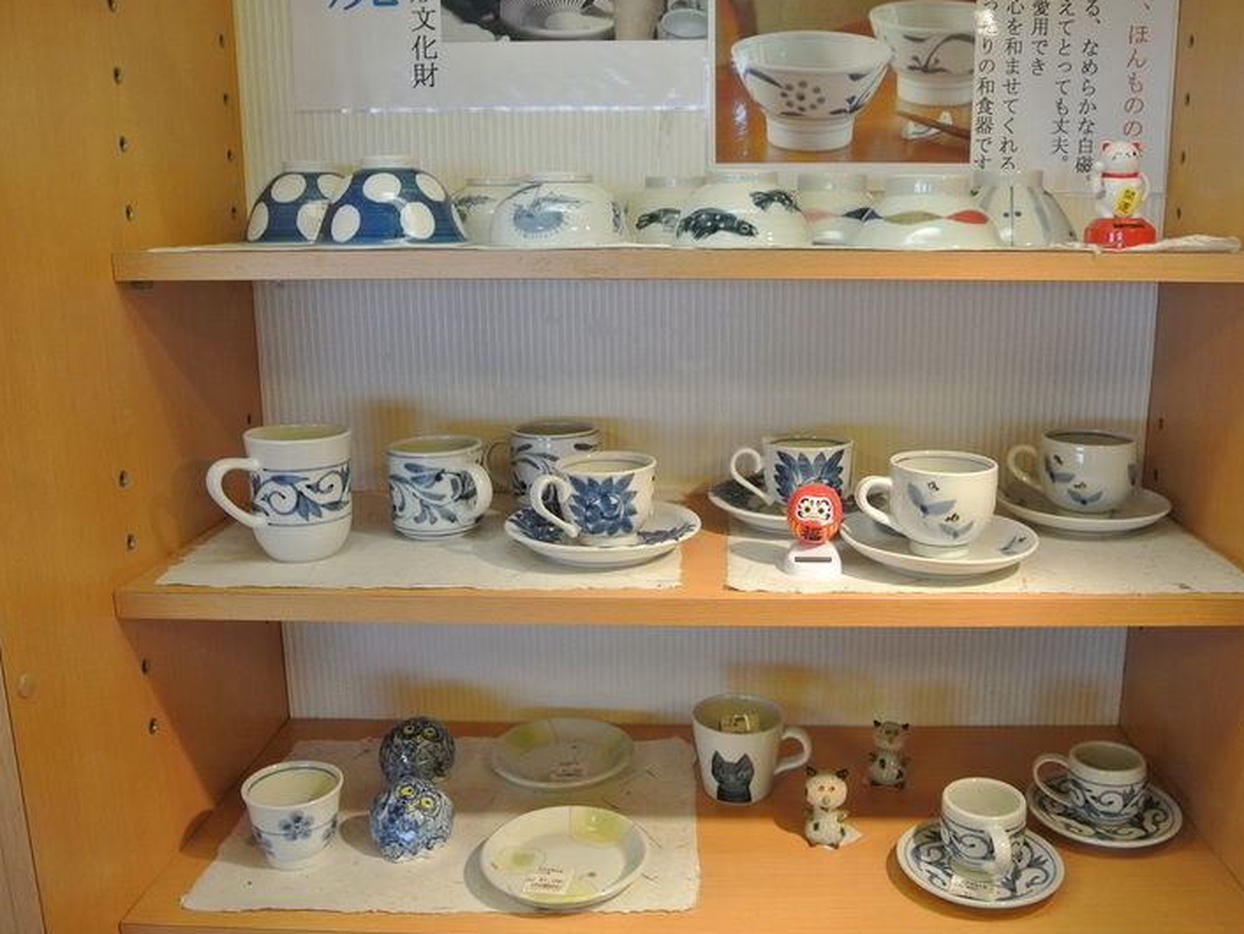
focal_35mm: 30
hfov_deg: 59.8
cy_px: 471
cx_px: 688
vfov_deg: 46.8
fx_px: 1078
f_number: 3.5
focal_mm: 10
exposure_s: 1/125
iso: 400
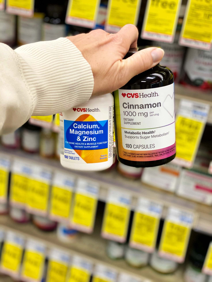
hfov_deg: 28.0
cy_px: 141
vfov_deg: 36.8
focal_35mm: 52
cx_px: 106
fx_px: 425
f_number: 2
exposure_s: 1/120
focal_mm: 6
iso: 160
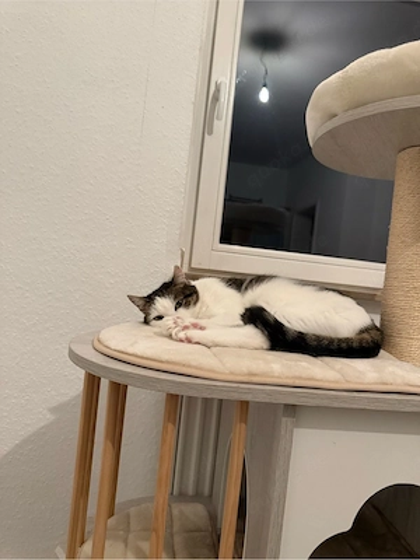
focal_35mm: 24
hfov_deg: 56.8
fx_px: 388
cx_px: 210
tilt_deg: -0.7
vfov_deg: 71.6
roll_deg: -6.8
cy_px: 280
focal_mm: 6.76
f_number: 1.78
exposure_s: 1/50
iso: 800
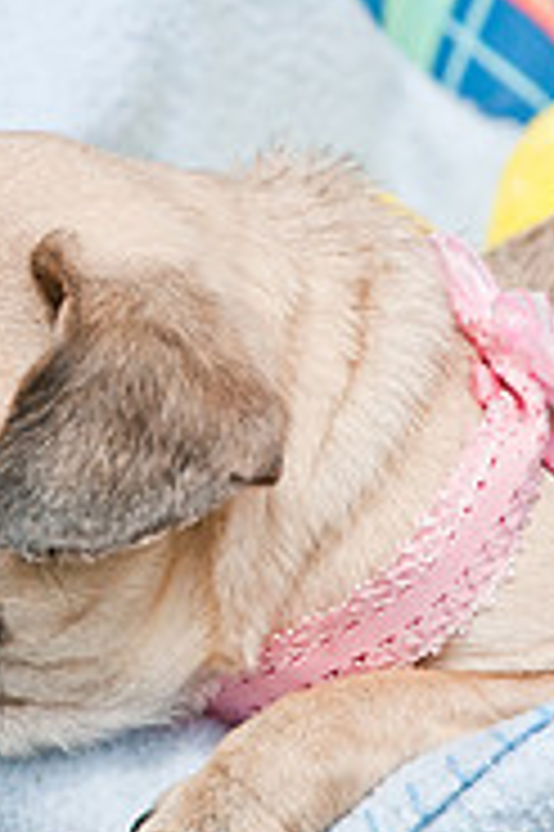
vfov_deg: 2.8
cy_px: 472
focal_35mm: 730
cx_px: -74
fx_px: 16881
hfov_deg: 1.9
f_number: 5
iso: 200
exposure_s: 1/1000
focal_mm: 200
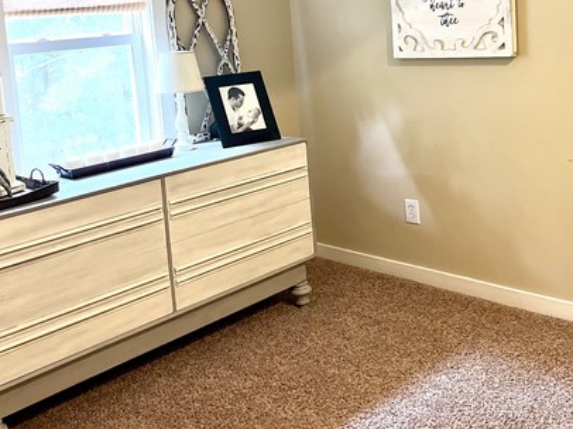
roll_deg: +4.8
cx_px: 192
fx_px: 678
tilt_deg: -5.2
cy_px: 97
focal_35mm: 41
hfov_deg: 45.1
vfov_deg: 34.2
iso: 200
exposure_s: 1/60
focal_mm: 5.1
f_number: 1.6
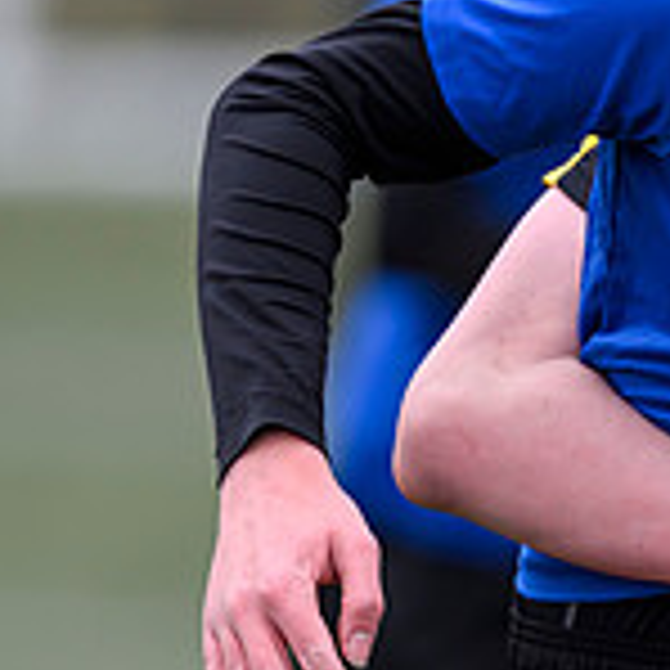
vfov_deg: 1.2
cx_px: 1111
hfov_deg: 1.2
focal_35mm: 1444
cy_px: 440
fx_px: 31621
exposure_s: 1/1600
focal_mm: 400
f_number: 3.5
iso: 500
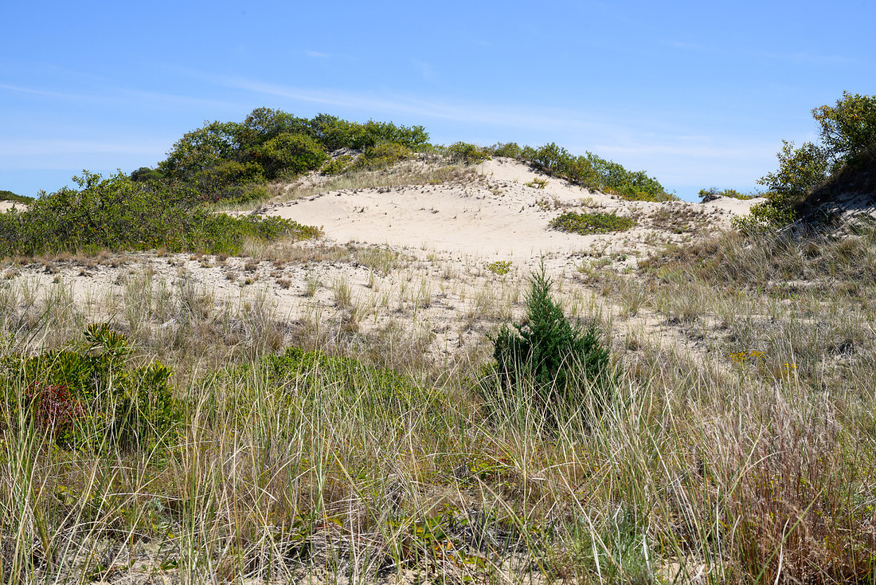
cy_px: 292
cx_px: 438
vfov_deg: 23.0
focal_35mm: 59
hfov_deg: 33.9
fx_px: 1436
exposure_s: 1/500
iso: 400
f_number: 14
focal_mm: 59
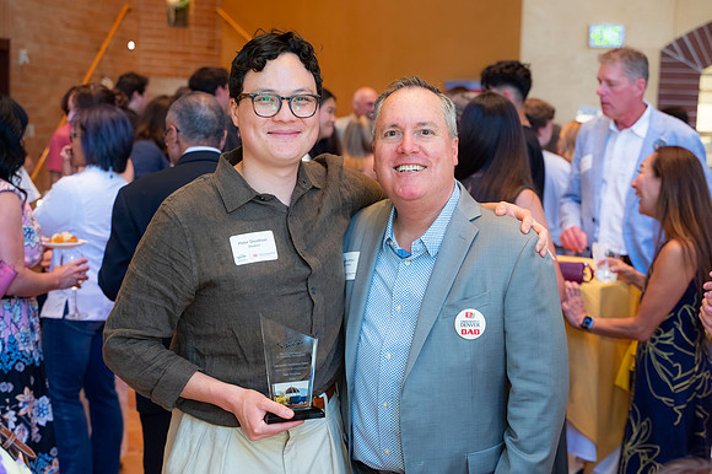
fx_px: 1102
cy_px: 249
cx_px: 375
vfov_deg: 24.3
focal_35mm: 56
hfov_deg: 35.8
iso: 2000
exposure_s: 1/125
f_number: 4
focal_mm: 53
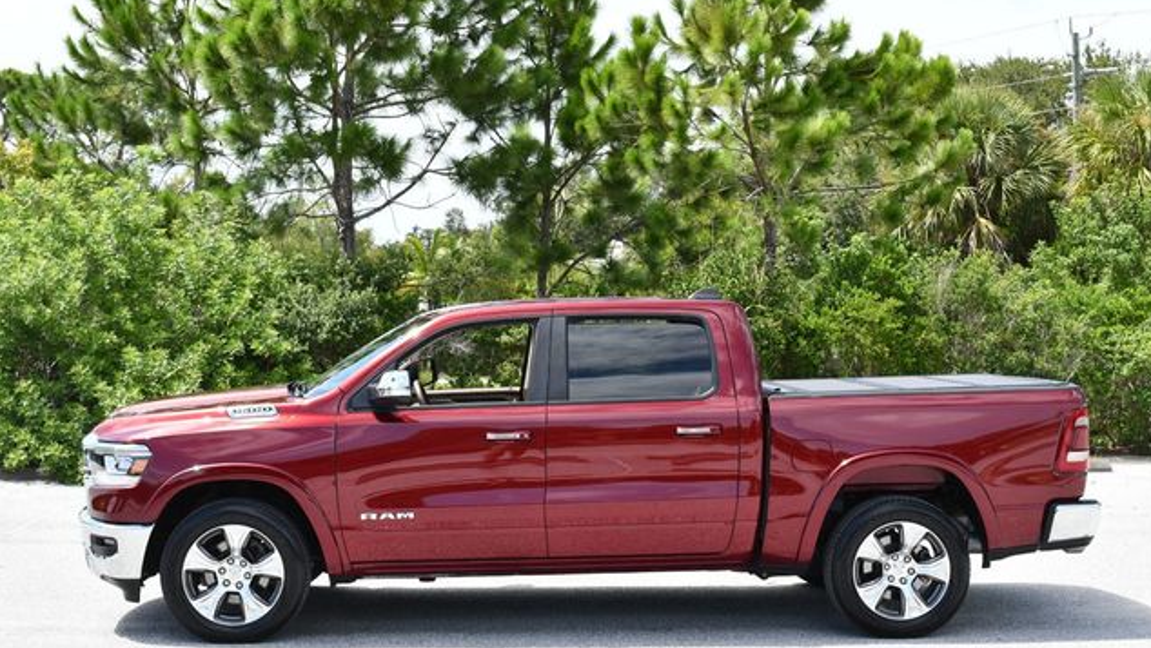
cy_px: 325
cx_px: 579
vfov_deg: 21.8
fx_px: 1679
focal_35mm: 55
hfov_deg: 37.8
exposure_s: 1/250
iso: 200
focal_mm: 26
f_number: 7.1
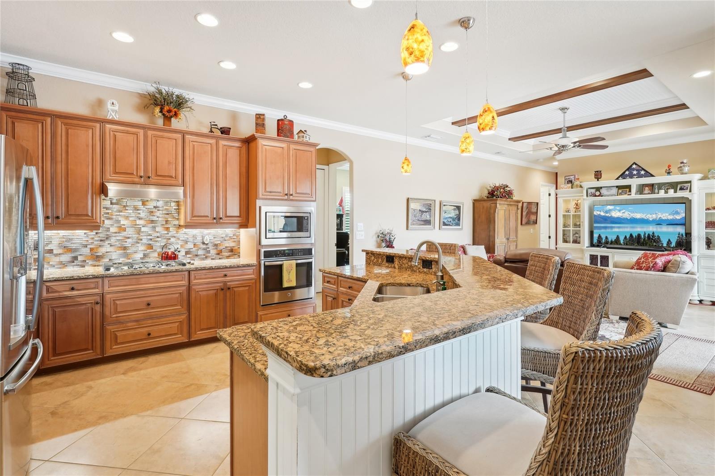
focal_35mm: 17
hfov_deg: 93.3
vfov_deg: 70.4
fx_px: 338
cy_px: 238
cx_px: 358
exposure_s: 1/6
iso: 400
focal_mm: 17
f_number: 8
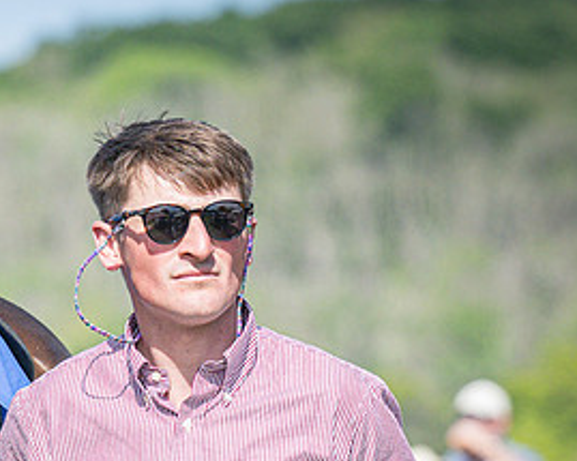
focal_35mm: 671
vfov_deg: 2.3
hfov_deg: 2.9
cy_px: 250
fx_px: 11454
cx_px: 109
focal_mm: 135
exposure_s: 1/3200
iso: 400
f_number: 4
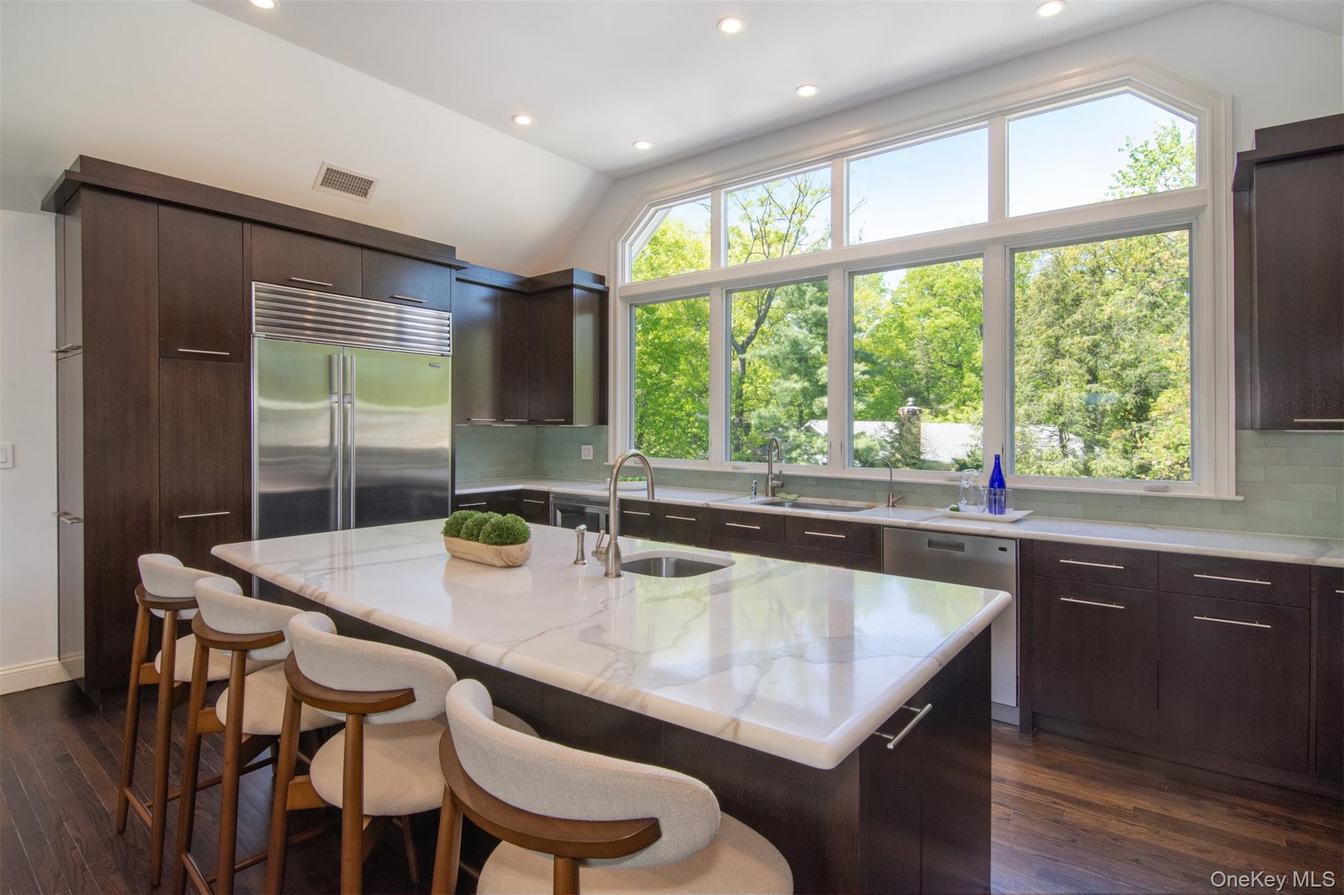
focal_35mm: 16
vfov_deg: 72.0
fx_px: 616
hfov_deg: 95.0
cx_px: 672
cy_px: 448
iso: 640
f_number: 14
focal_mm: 11
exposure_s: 1/40
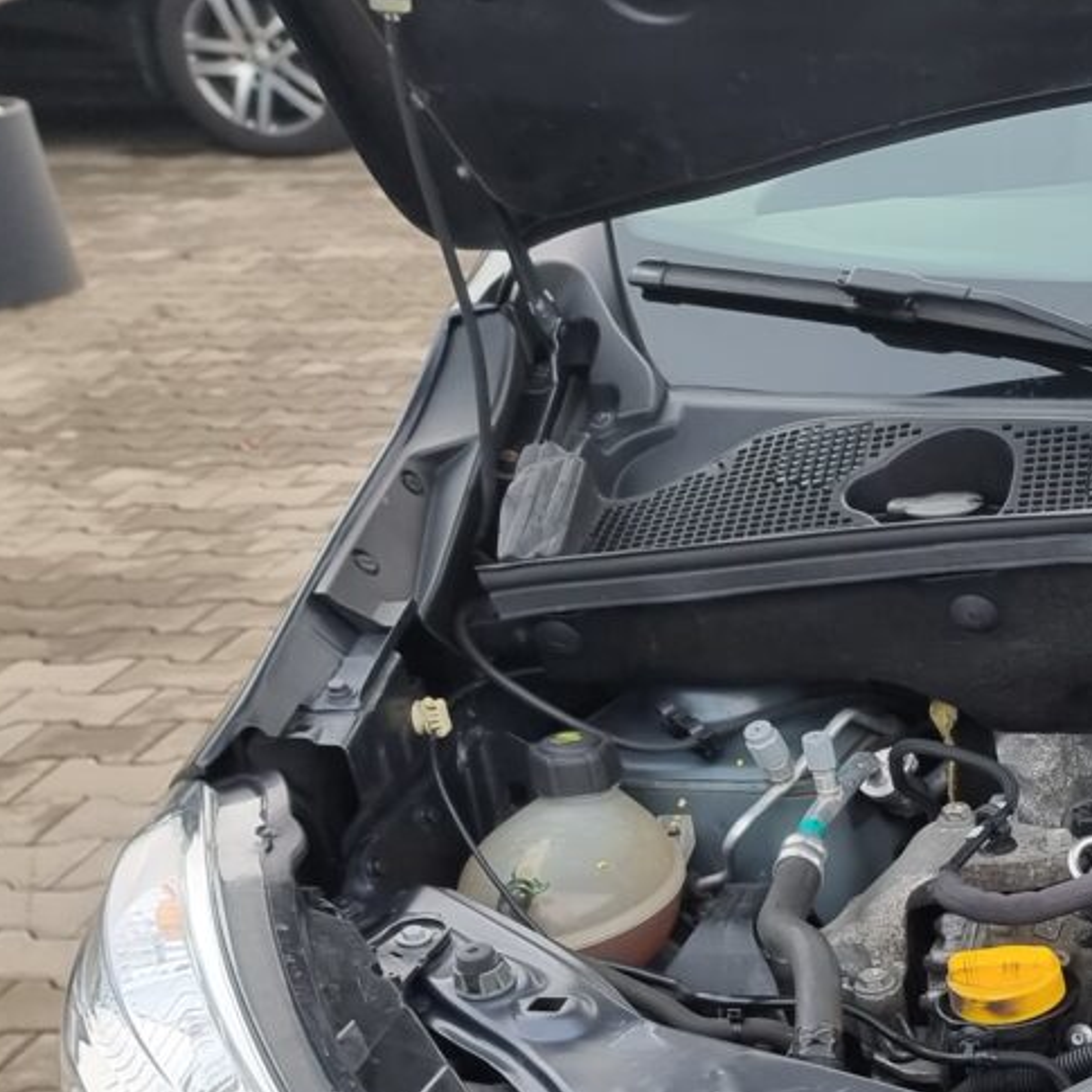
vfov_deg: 23.3
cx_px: 1610
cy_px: 1164
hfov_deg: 21.1
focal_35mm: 70
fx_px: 2498
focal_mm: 6.7
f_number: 1.8
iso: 50
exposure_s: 1/100
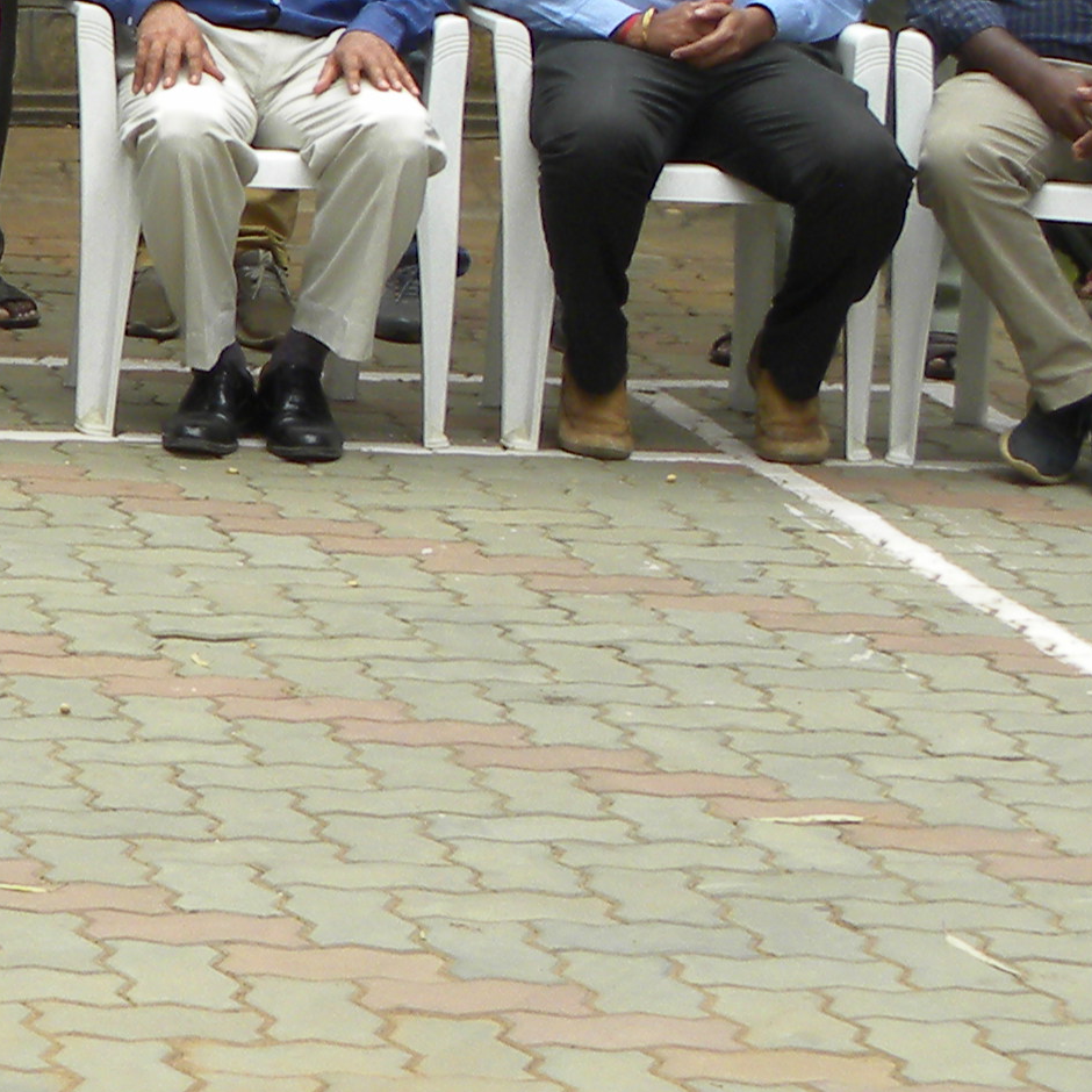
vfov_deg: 10.0
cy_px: -192
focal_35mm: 173
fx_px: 6174
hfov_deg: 9.5
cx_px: -1014
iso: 64
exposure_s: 1/164
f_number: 3.5
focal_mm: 8.2
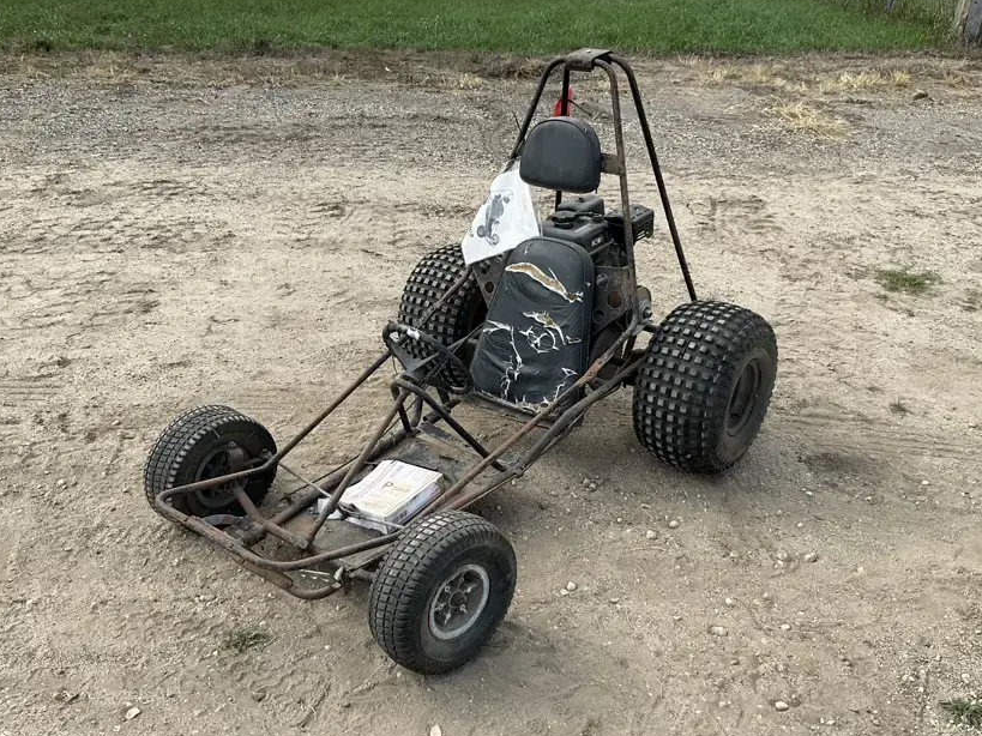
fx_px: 964
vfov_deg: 41.7
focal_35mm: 34
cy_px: 416
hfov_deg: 53.9
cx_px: 512
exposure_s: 1/804
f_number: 1.8
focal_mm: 3
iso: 25
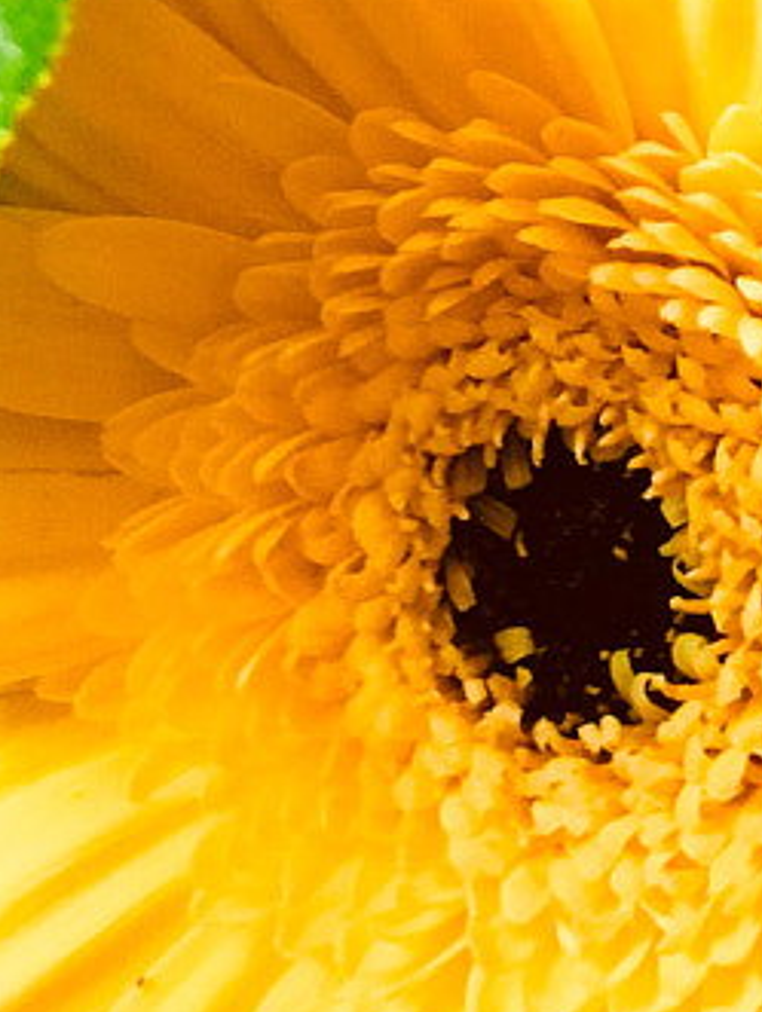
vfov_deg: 12.6
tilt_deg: -47.7
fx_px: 4101
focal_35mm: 140
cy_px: -902
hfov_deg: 10.6
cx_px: 633
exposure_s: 1/33
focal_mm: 4.15
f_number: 2.2
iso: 160
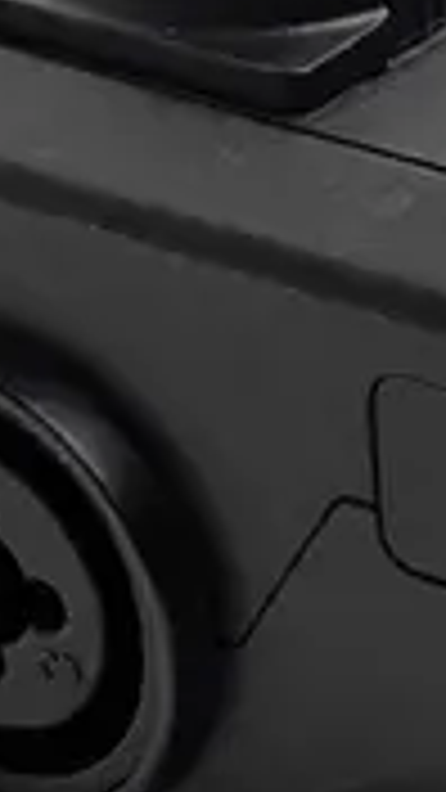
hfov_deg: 4.2
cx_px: 883
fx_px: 6013
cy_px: 295
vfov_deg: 7.5
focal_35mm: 286
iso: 72
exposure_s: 1/60
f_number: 1.85
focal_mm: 6.81
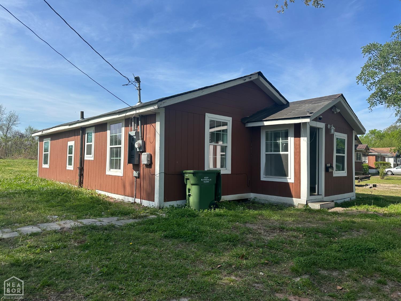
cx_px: 200
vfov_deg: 56.8
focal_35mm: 24
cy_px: 150
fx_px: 278
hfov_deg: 71.6
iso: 80
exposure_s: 1/3861
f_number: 1.78
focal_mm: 6.86
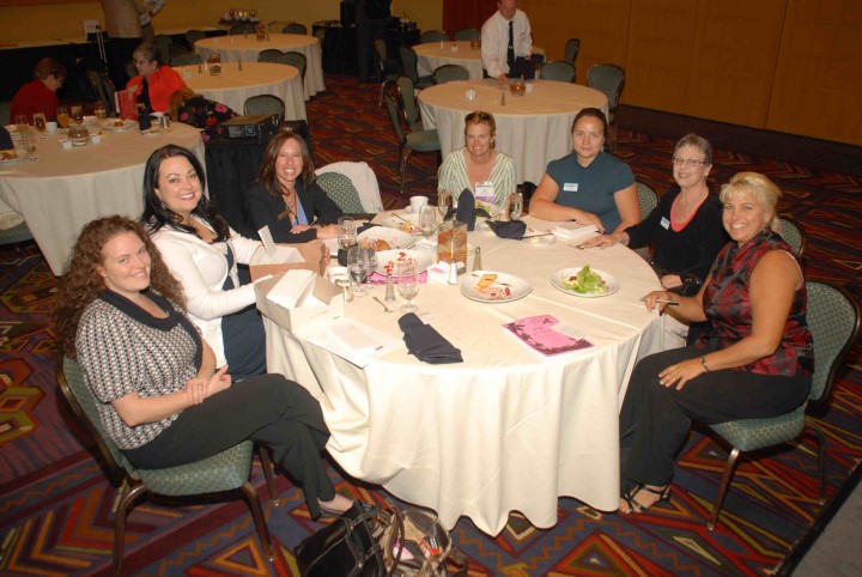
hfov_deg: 57.2
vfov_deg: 40.1
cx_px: 431
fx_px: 791
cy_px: 288
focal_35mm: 33
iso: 160
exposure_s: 1/60
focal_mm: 22
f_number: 4.5
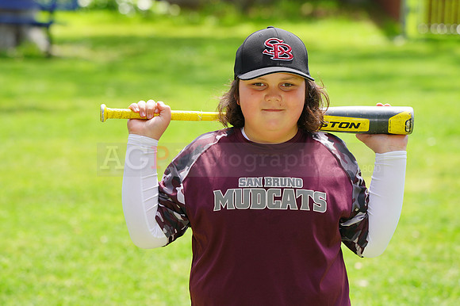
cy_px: 153
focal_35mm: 241
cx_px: 230
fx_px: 3078
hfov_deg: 8.5
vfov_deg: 5.7
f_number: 8
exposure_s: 1/160
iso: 200
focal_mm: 241
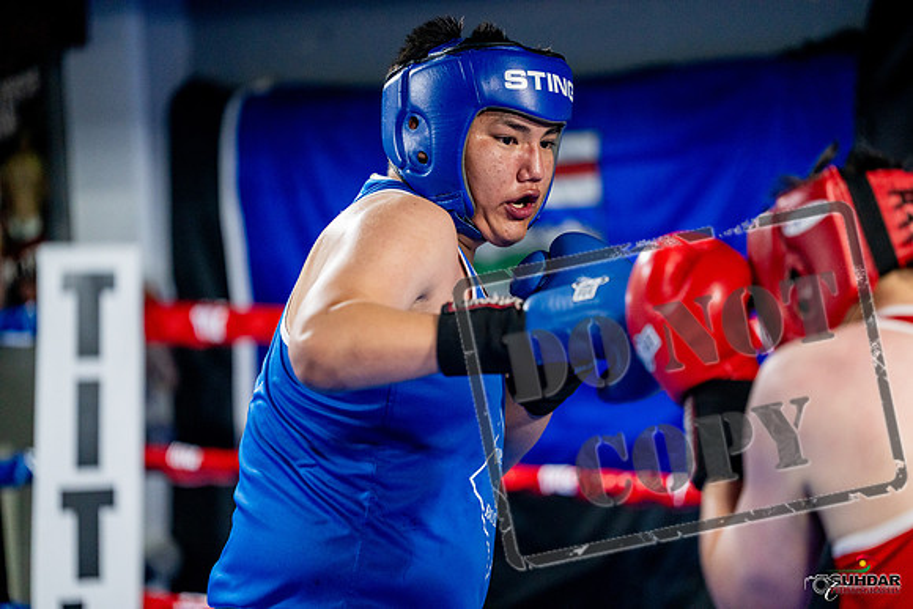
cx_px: 456
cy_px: 304
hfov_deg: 13.7
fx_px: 3805
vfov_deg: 9.2
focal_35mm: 150
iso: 4000
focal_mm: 150
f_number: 2
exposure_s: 1/1000
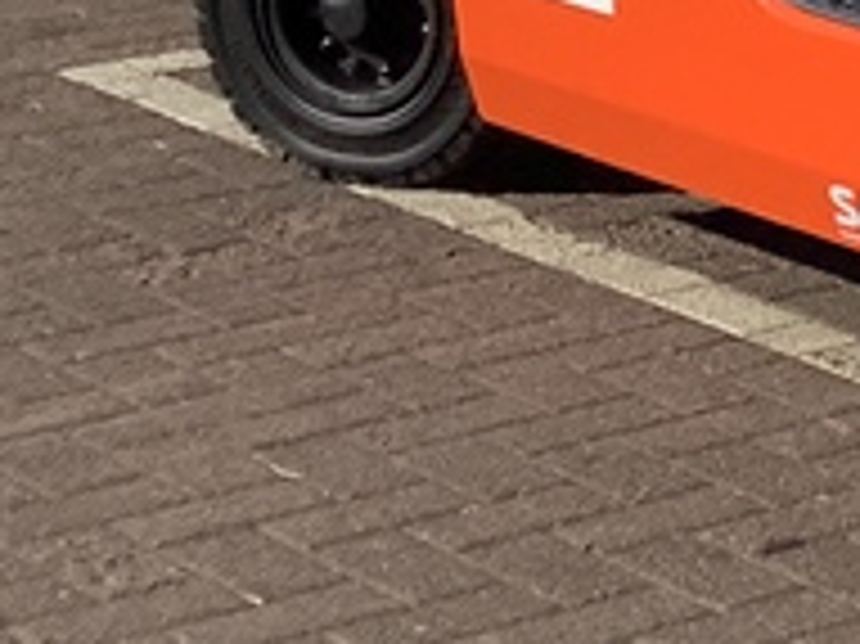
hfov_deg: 10.7
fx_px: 4122
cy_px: -432
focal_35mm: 166
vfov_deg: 8.6
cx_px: 1842
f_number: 2.4
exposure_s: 1/1538
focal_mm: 3.3
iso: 25
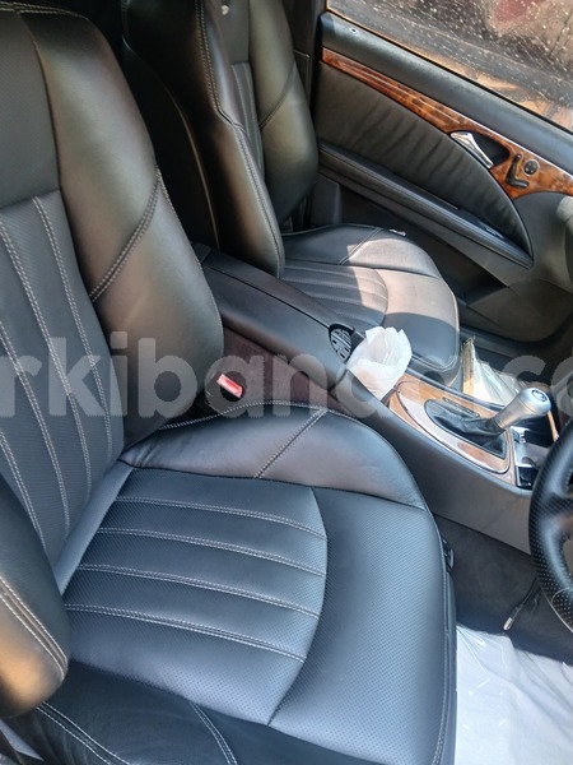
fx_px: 574
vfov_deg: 67.3
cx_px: 286
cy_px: 382
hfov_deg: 53.1
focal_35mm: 26
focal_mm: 3.98
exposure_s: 1/50
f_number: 1.8
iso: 100
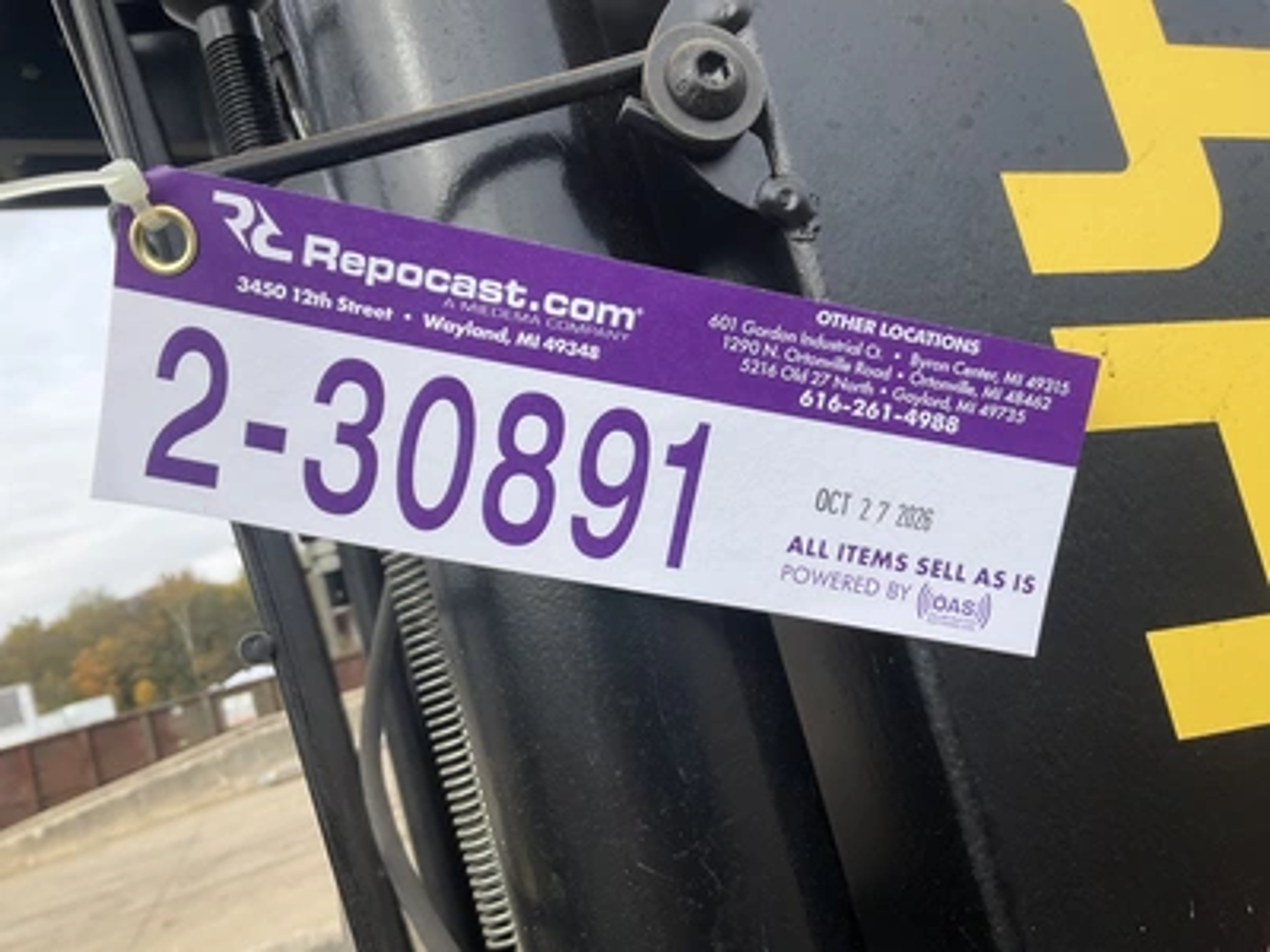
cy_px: 476
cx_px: 635
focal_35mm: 29
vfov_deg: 48.2
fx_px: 1064
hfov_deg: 61.7
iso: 25
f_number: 1.8
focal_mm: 3
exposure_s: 1/657
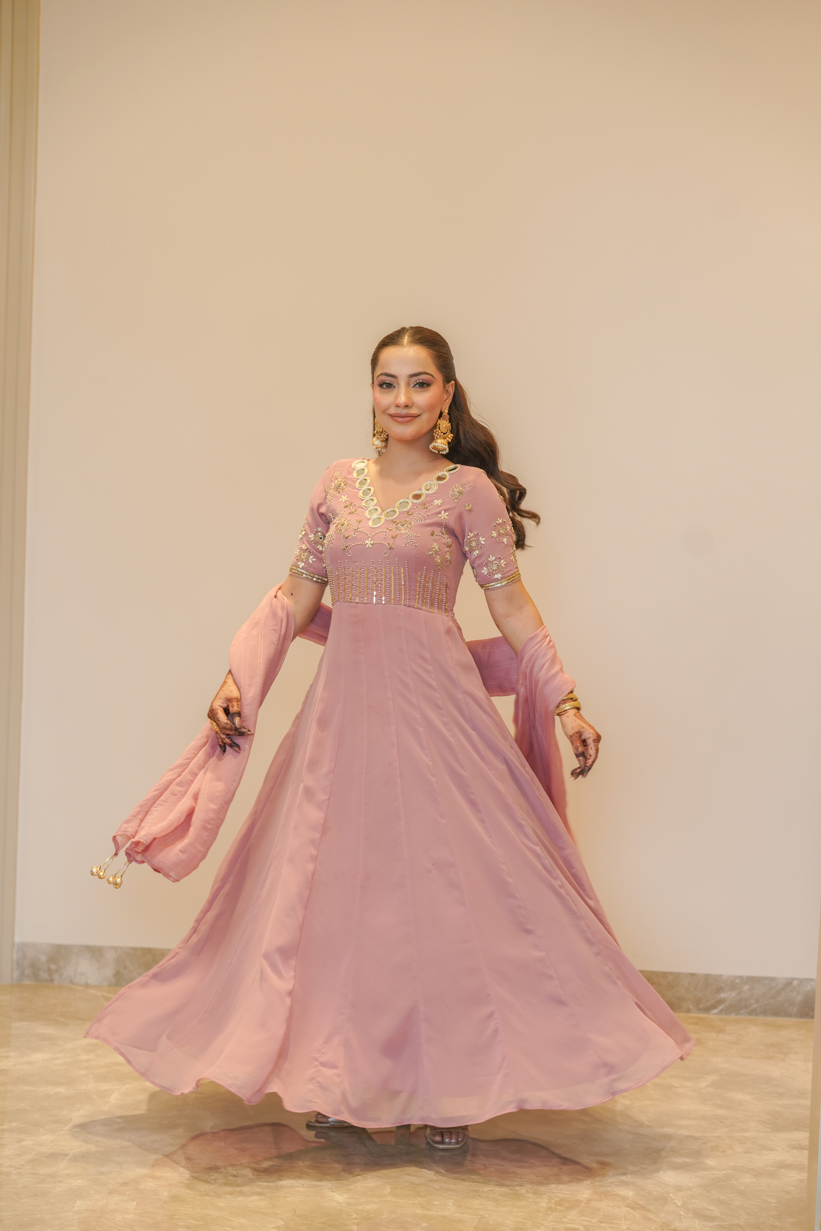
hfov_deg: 16.1
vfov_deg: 23.9
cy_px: 616
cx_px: 410
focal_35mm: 85
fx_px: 2906
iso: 500
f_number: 3.2
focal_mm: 85
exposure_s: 1/160
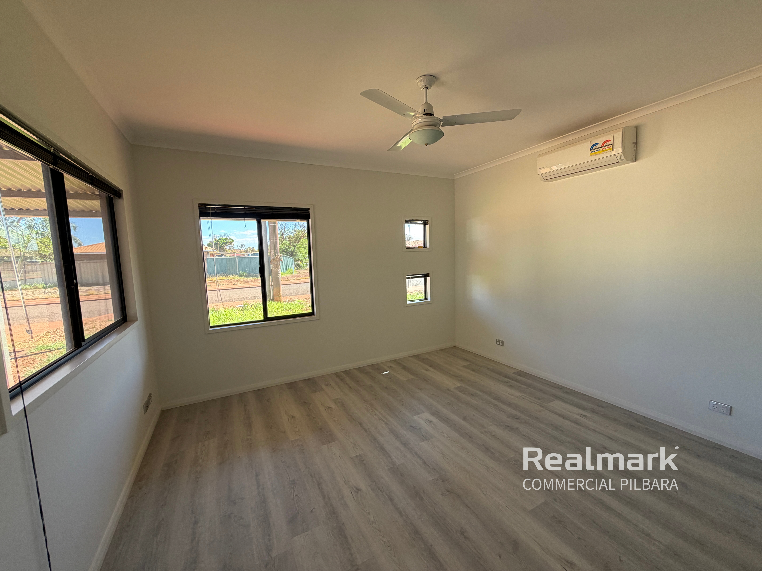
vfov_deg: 85.7
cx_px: 381
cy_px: 286
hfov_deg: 102.1
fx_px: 308
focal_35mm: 14
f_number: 2.2
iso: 80
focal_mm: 2.22
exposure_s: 1/121
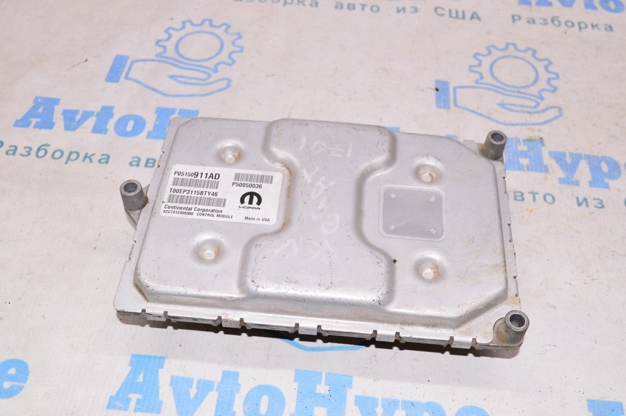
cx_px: 313
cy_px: 208
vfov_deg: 34.2
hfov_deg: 49.6
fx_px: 678
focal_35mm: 39
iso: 1600
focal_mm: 26
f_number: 8
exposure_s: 1/160
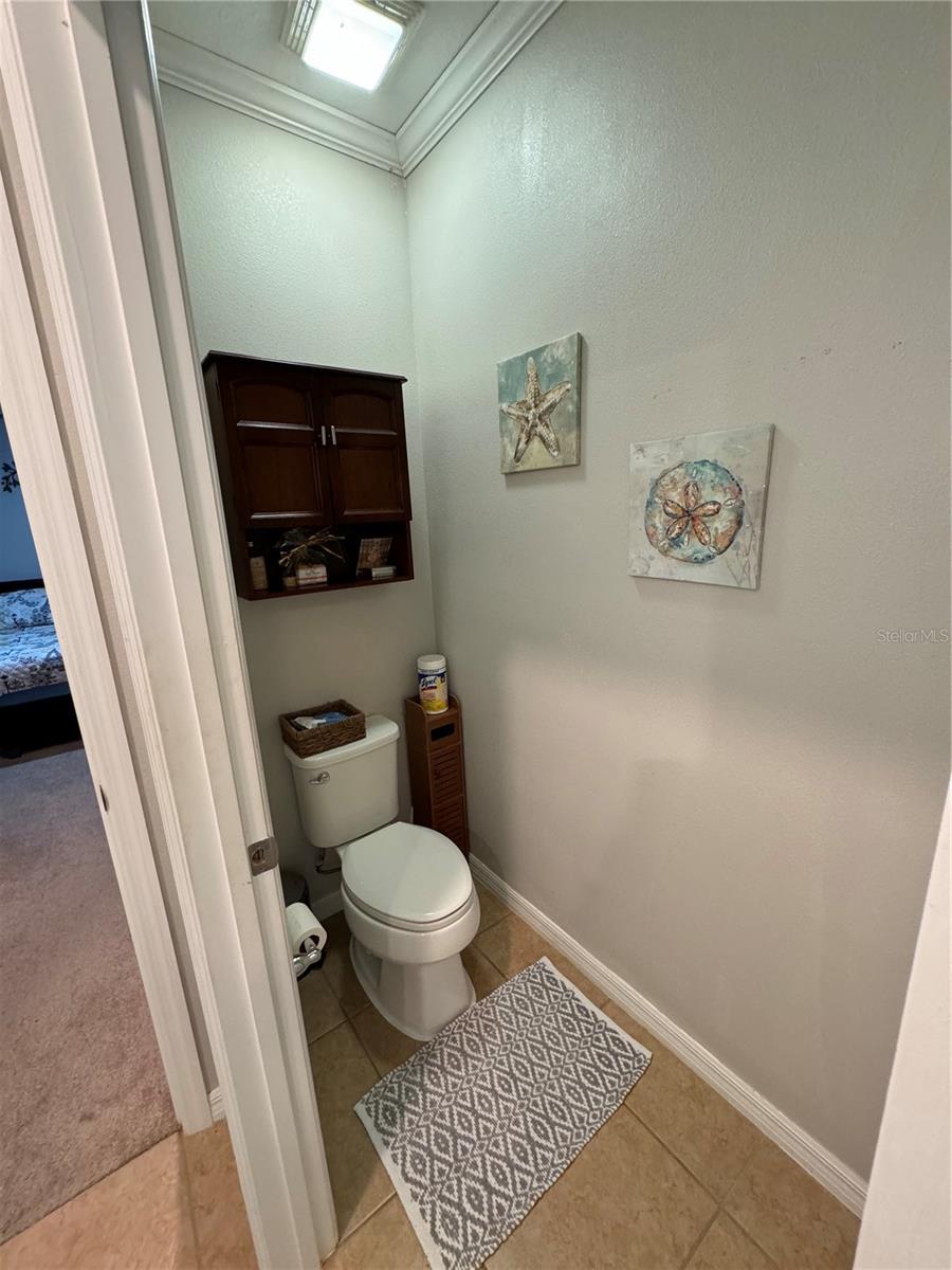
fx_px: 513
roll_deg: +1.7
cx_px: 476
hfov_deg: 85.7
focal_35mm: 14
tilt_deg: -13.4
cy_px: 635
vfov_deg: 102.1
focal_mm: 2.22
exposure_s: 1/60
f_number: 2.2
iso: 400
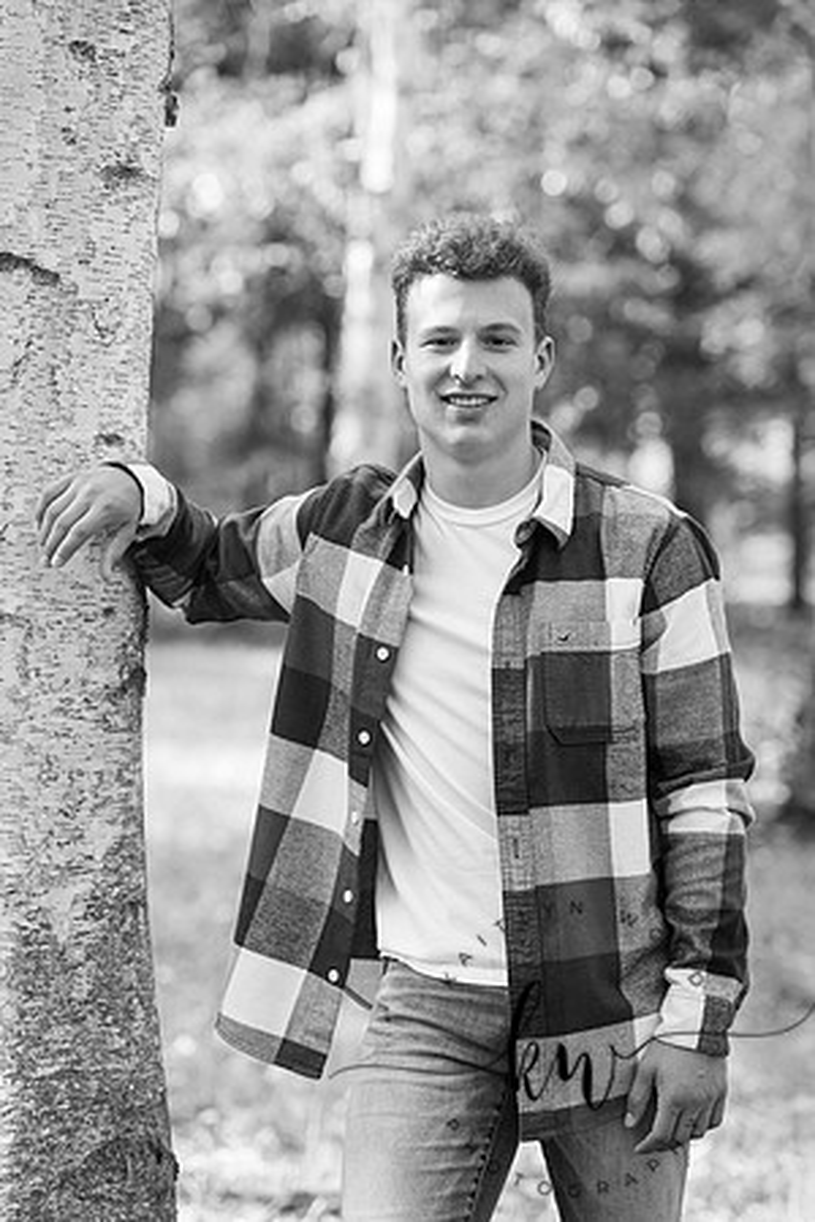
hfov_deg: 13.0
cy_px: 611
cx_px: 408
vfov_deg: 19.5
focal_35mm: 105
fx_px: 3565
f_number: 3.2
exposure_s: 1/200
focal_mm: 105
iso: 400
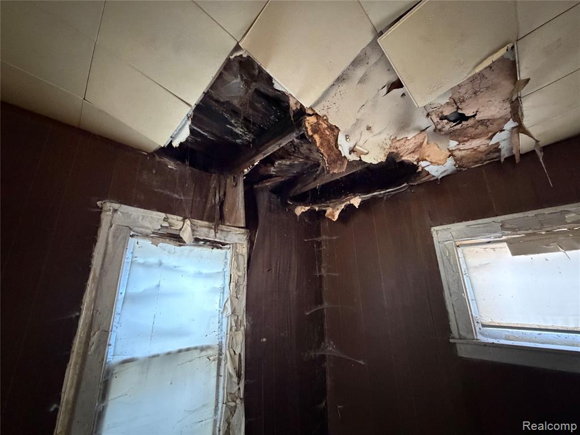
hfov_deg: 102.1
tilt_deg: +18.1
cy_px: 218
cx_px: 290
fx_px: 235
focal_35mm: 14
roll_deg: +1.9
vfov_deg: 85.7
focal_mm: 2.22
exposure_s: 1/46
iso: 1250
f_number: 2.2
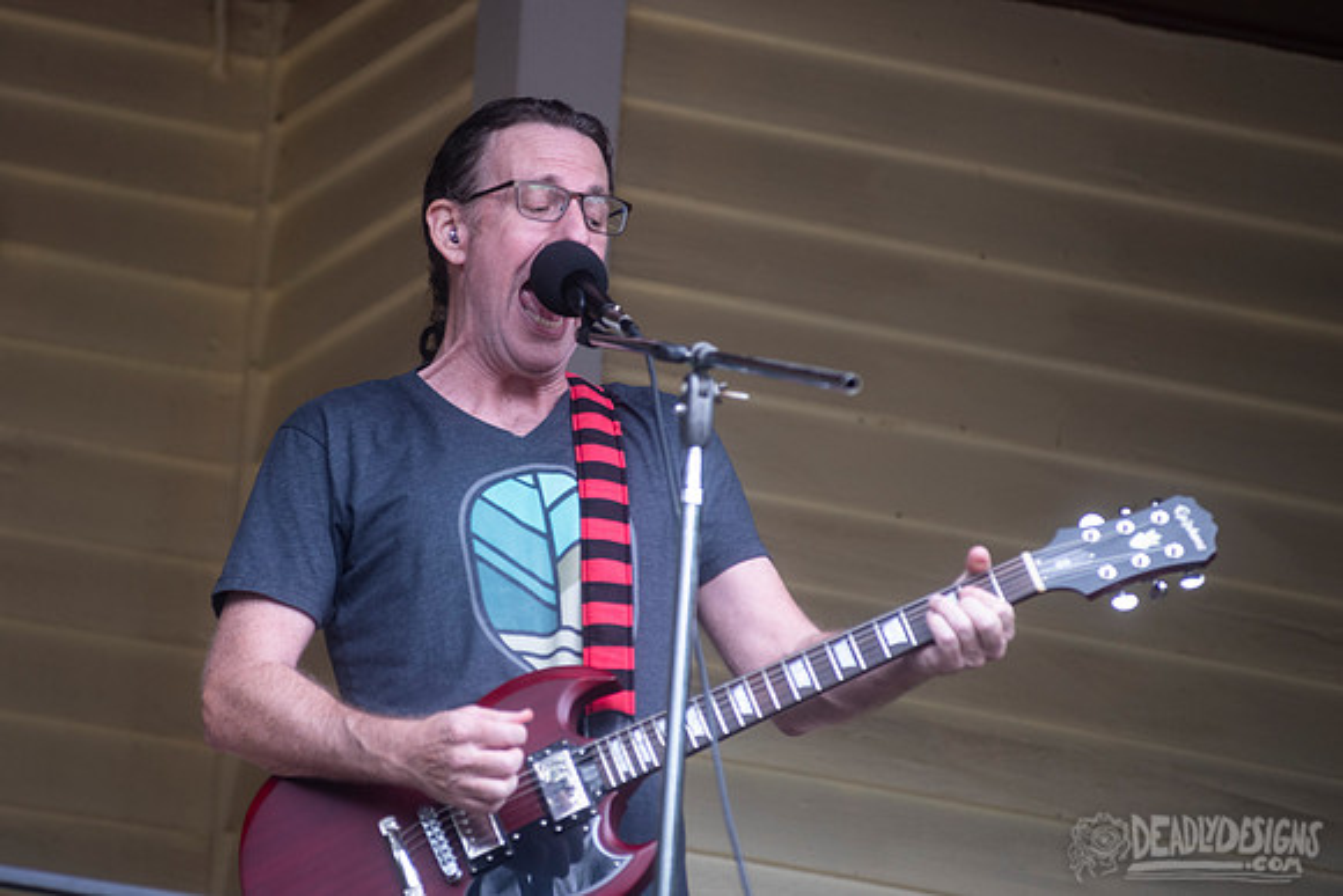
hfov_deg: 7.9
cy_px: 314
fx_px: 9697
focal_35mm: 260
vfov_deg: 5.3
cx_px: 551
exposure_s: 1/250
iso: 400
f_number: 4
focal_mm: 200
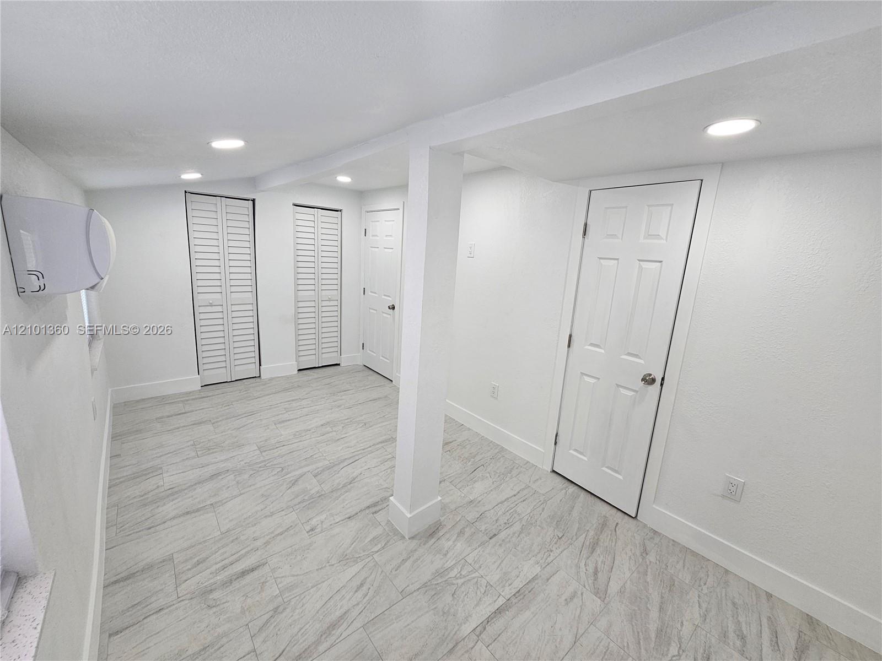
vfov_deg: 89.9
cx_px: 441
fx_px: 331
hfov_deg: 106.2
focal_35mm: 13
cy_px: 330
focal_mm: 2.2
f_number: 2.2
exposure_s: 1/77.4
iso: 64
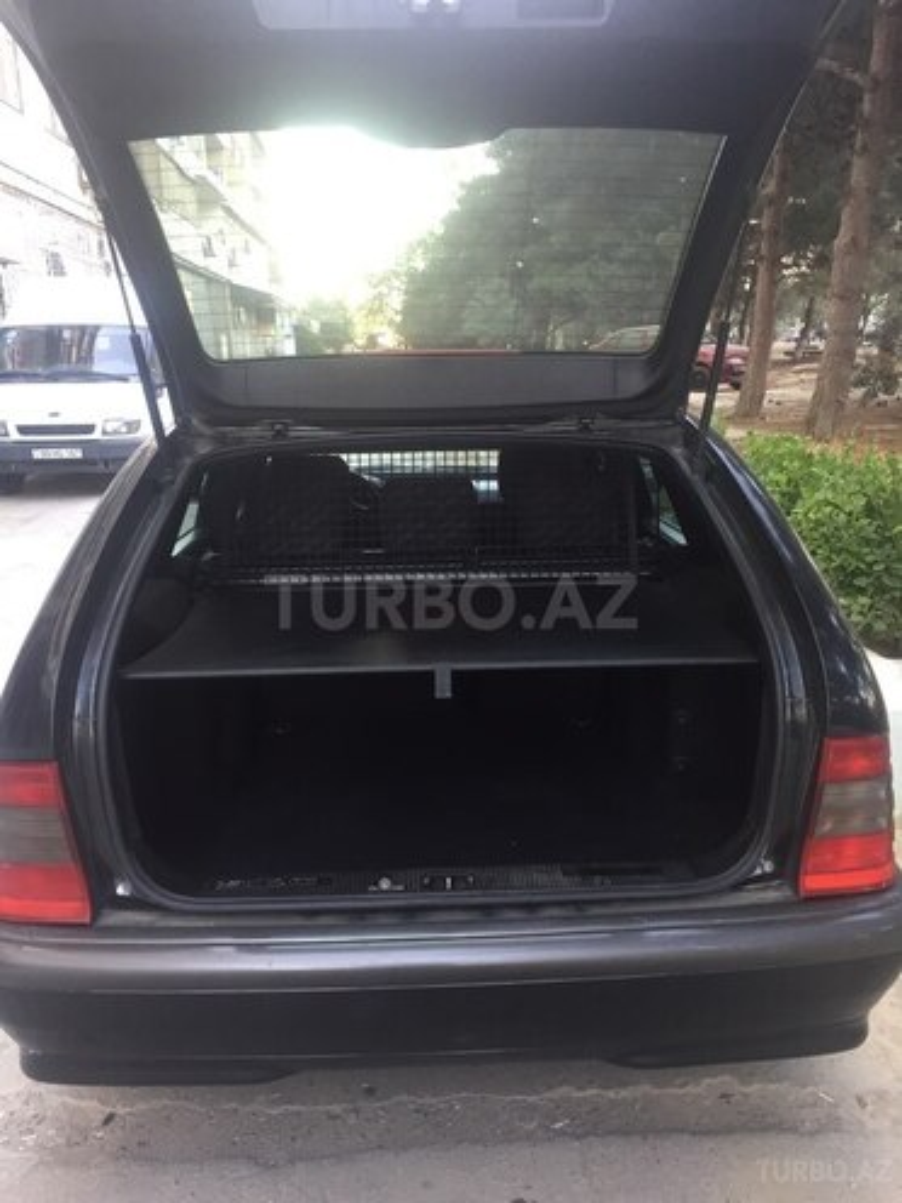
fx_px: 1008
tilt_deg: -14.7
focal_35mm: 29
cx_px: 451
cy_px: 602
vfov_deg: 61.7
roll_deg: +1.2
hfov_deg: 48.2
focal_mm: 4.15
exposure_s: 1/33
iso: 50
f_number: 2.2
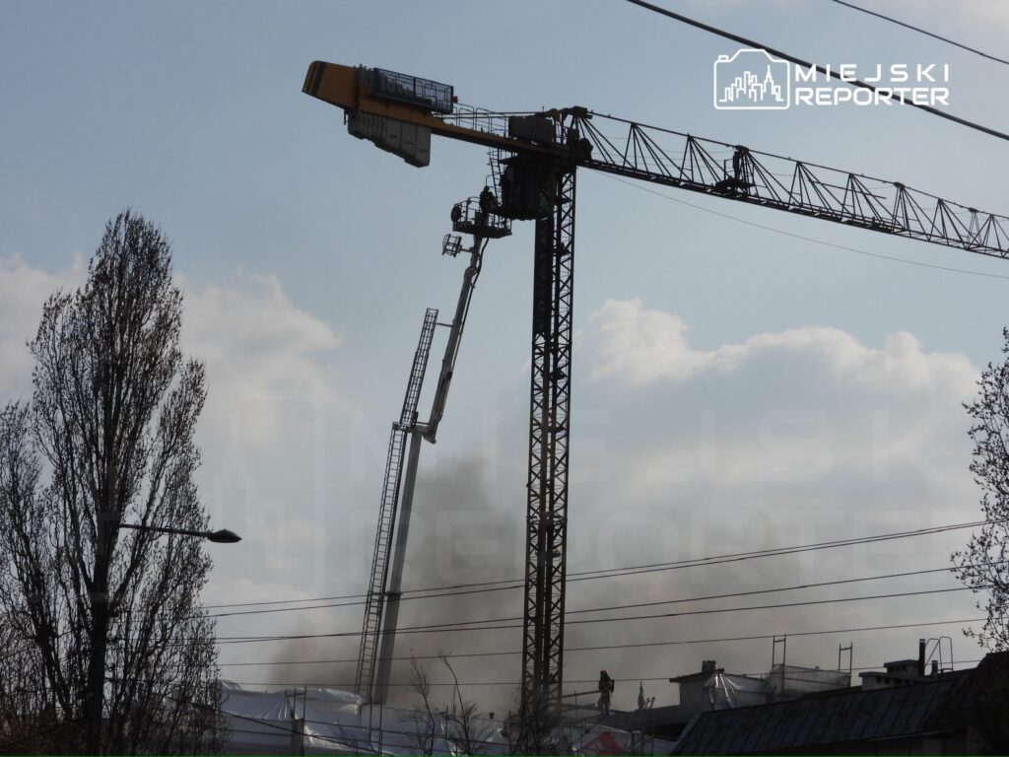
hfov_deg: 14.6
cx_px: 504
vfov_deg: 11.0
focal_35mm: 135
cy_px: 378
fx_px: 3935
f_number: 5
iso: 100
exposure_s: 1/1600
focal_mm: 24.3
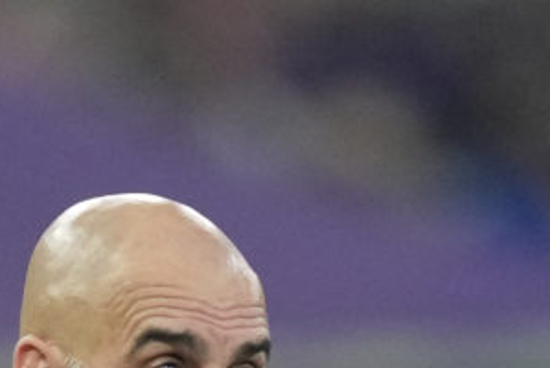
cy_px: 584
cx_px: 462
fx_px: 20920
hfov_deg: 1.5
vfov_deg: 1.0
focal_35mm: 1368
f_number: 2.8
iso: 2500
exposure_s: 1/1600
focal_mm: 400
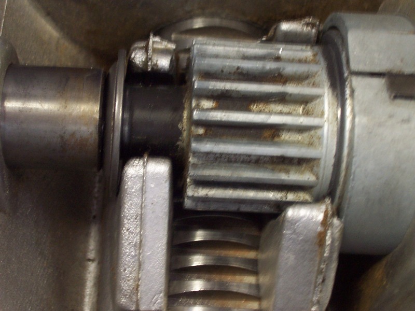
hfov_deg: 27.4
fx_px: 851
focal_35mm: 71
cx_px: 208
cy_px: 156
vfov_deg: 20.7
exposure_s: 1/8
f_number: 4
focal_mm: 10.8
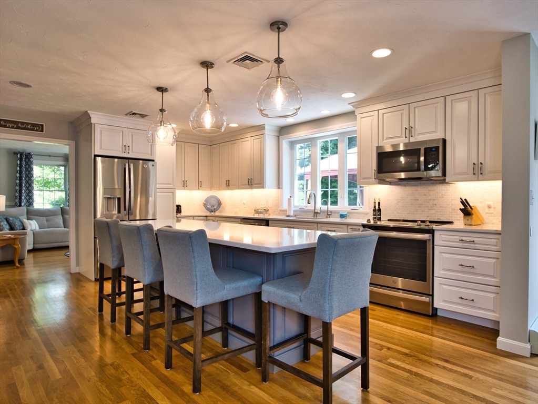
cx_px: 269
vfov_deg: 66.0
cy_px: 202
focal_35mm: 20
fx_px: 311
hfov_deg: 81.7
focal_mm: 10
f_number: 2.2
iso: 100
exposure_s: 1/160
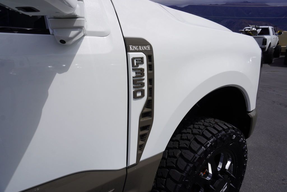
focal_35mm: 24
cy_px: 96
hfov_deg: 73.7
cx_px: 144
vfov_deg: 53.2
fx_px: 191
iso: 100
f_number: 10
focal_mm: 16
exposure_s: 1/400
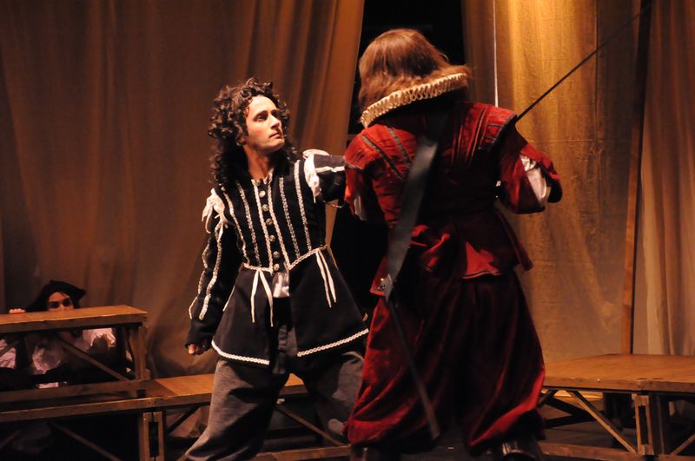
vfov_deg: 13.8
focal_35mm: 99
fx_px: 1909
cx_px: 348
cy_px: 230
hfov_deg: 20.6
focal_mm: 66
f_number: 5.3
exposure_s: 1/60
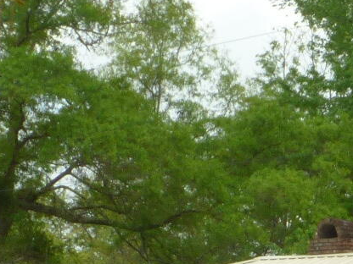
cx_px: 480
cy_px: 422
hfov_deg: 10.1
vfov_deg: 7.6
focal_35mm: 192
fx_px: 1958
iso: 100
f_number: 6.3
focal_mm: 7.07
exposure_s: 1/125
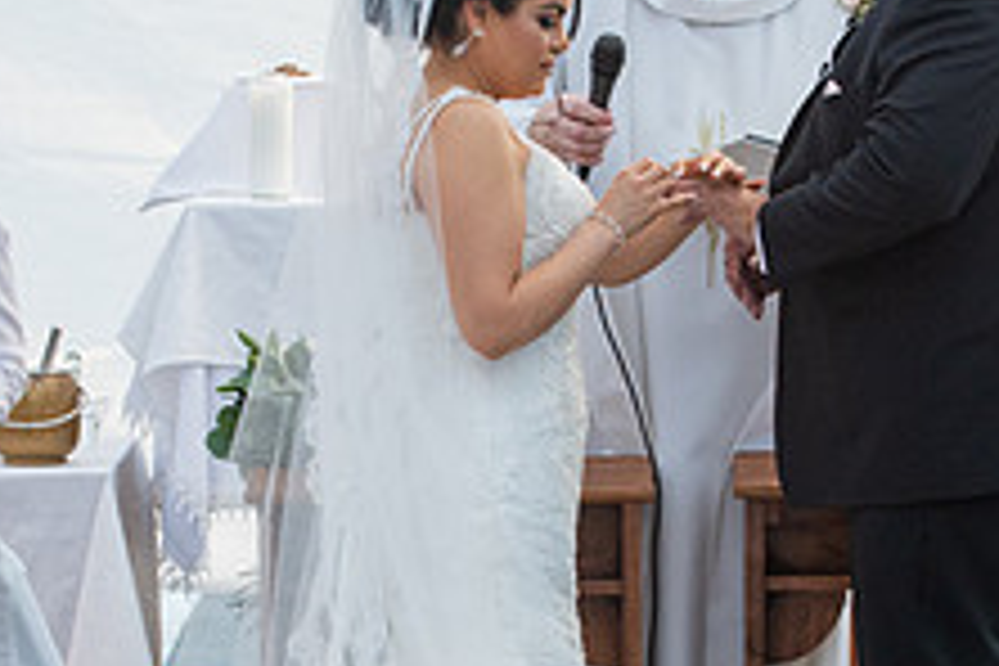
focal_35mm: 225
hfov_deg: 9.1
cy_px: 511
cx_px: 513
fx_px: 6243
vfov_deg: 6.1
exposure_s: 1/125
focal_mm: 86
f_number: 6.3
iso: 800
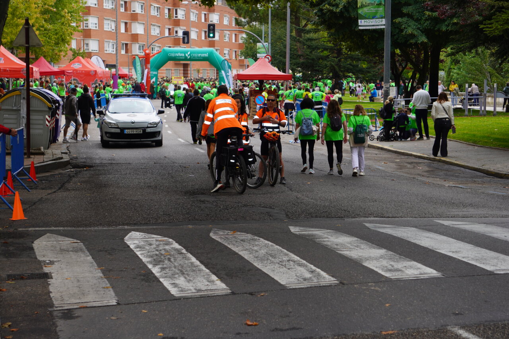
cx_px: 254
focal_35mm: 98
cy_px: 170
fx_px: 1378
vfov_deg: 14.0
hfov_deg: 20.9
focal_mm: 65
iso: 100
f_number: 6.3
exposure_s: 1/125
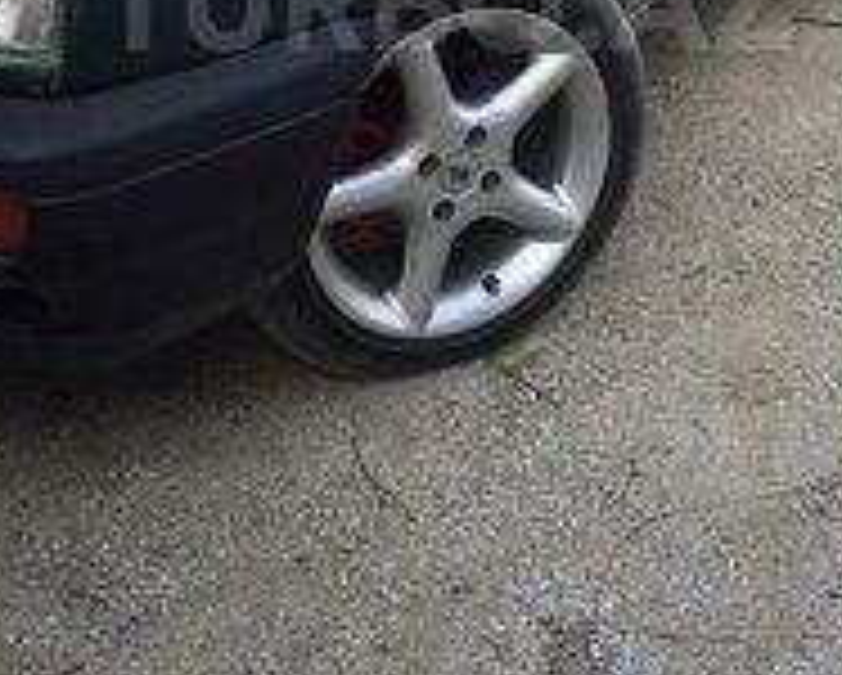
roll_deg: -0.6
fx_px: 1871
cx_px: 446
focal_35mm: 75
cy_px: 0
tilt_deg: -25.0
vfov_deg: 19.8
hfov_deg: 25.4
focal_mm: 4.15
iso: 32
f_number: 2.2
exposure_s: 1/103
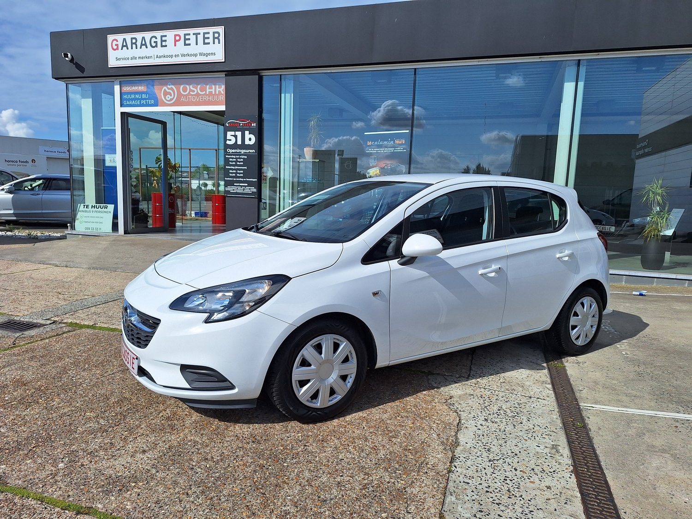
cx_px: 346
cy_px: 260
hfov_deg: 73.9
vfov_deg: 58.9
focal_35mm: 23
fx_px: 460
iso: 40
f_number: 1.8
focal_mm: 5.54
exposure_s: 1/5405
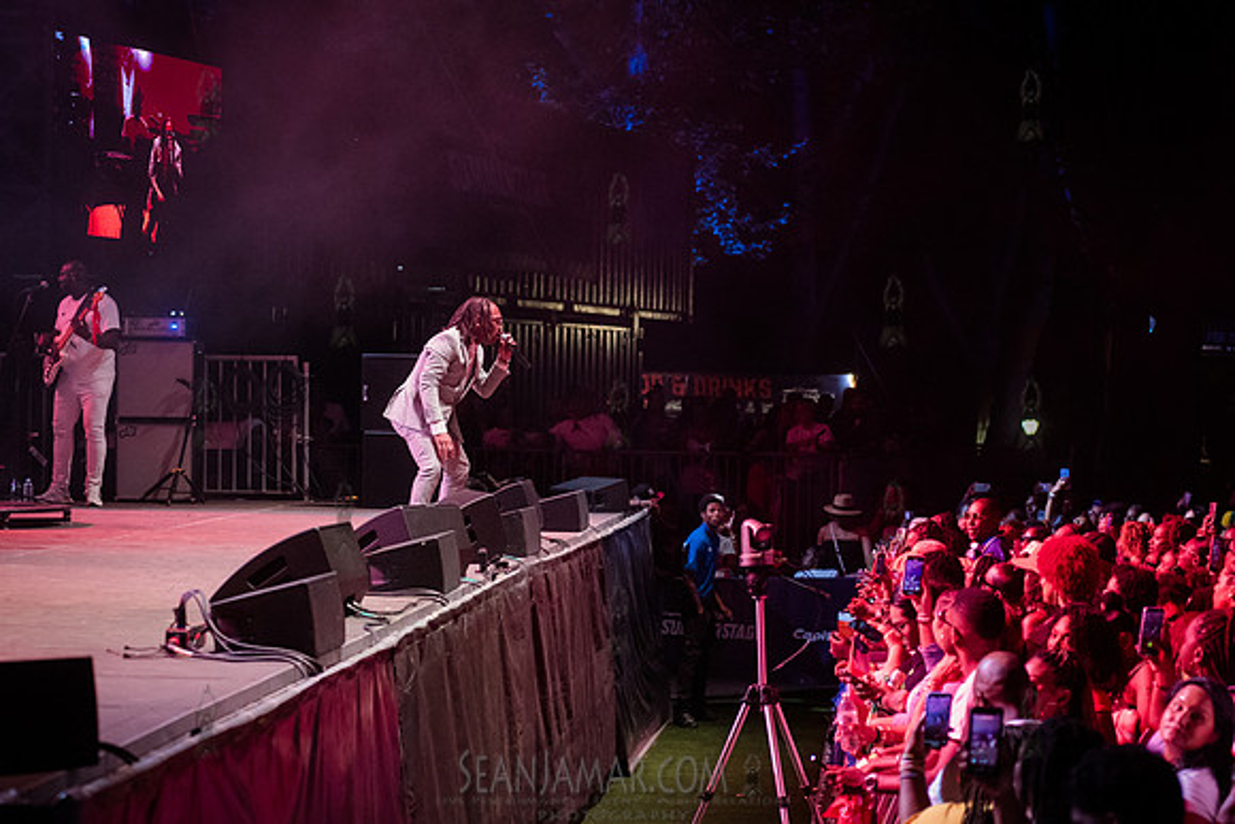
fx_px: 2767
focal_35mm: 81
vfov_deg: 16.9
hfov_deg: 25.2
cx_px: 618
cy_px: 412
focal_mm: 80
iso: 6400
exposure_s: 1/320
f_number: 4
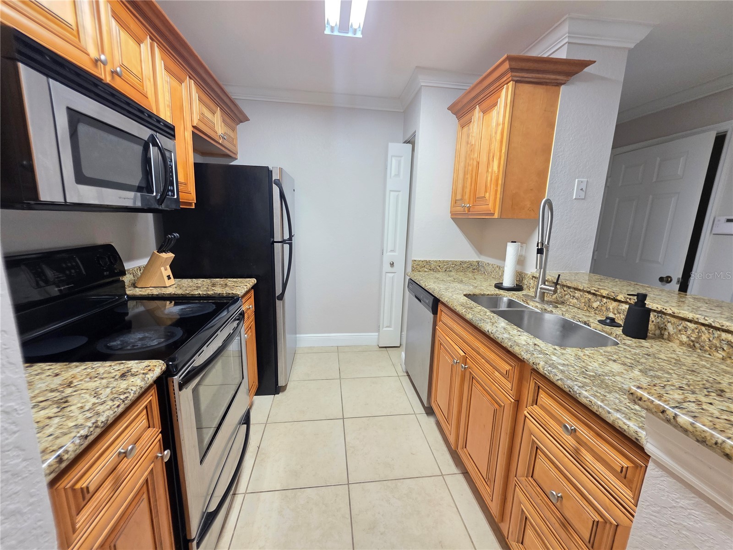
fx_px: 275
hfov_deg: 106.2
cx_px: 366
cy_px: 275
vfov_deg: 89.9
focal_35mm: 13
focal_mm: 2.2
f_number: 1.9
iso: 400
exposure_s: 1/60
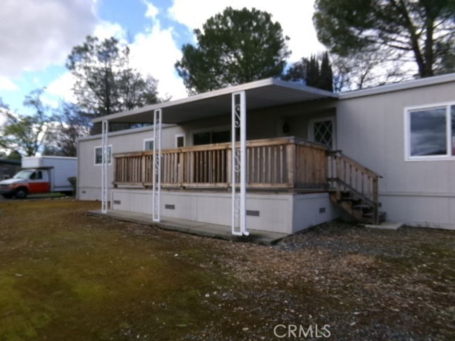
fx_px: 315
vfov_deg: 56.8
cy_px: 170
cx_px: 228
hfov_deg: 71.6
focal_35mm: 24
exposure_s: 1/420
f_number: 3.7
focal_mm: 4.3
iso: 100
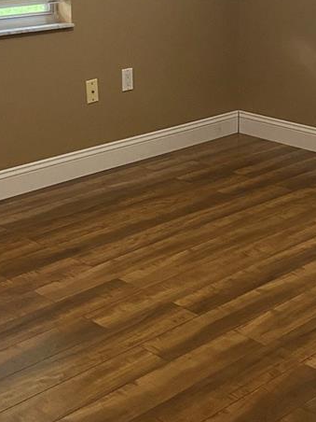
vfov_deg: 27.5
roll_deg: -0.4
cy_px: 71
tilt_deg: -10.3
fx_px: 840
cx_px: 202
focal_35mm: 69
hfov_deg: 21.3
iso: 320
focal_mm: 4.25
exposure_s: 1/60
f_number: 1.8
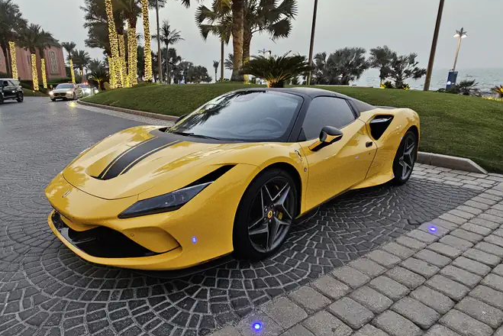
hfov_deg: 80.4
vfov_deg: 59.5
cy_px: 173
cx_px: 207
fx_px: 294
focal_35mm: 21
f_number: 2.2
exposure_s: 1/50
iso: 320
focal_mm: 2.2
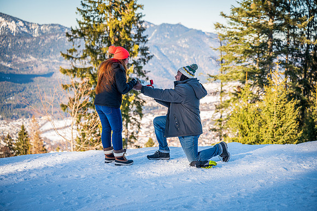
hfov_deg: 28.9
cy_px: 106
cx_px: 158
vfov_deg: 19.4
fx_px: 616
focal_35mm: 70
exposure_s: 1/200
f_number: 3.5
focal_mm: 70
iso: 100
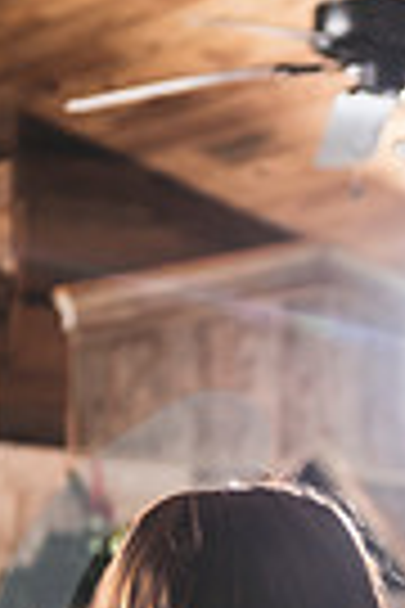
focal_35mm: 186
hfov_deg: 7.3
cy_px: 752
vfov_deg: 10.8
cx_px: 621
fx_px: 3139
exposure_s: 1/160
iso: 500
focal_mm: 56
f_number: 2.8
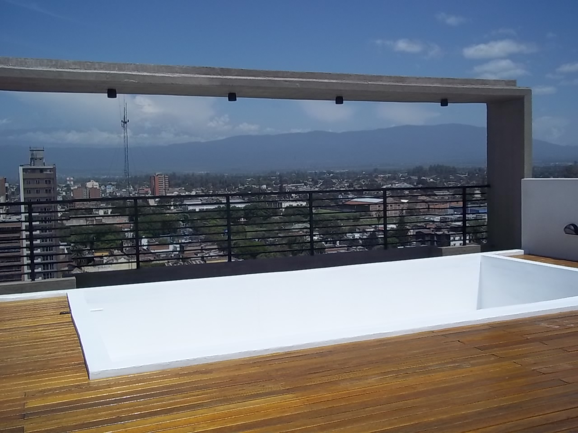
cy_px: 216
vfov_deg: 39.7
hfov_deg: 51.4
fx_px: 601
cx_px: 289
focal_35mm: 36
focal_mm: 6.5
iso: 80
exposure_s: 1/500
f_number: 8
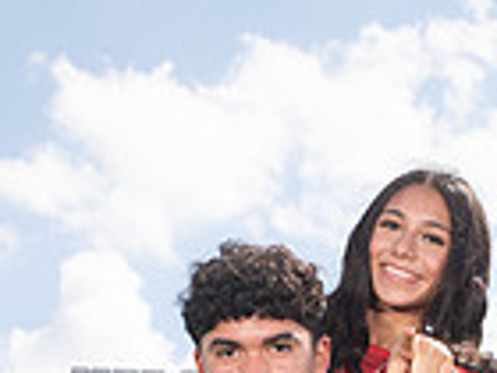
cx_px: 320
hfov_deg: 15.9
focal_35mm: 124
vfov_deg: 10.8
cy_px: 782
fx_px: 1780
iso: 125
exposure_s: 1/400
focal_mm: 40
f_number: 7.1
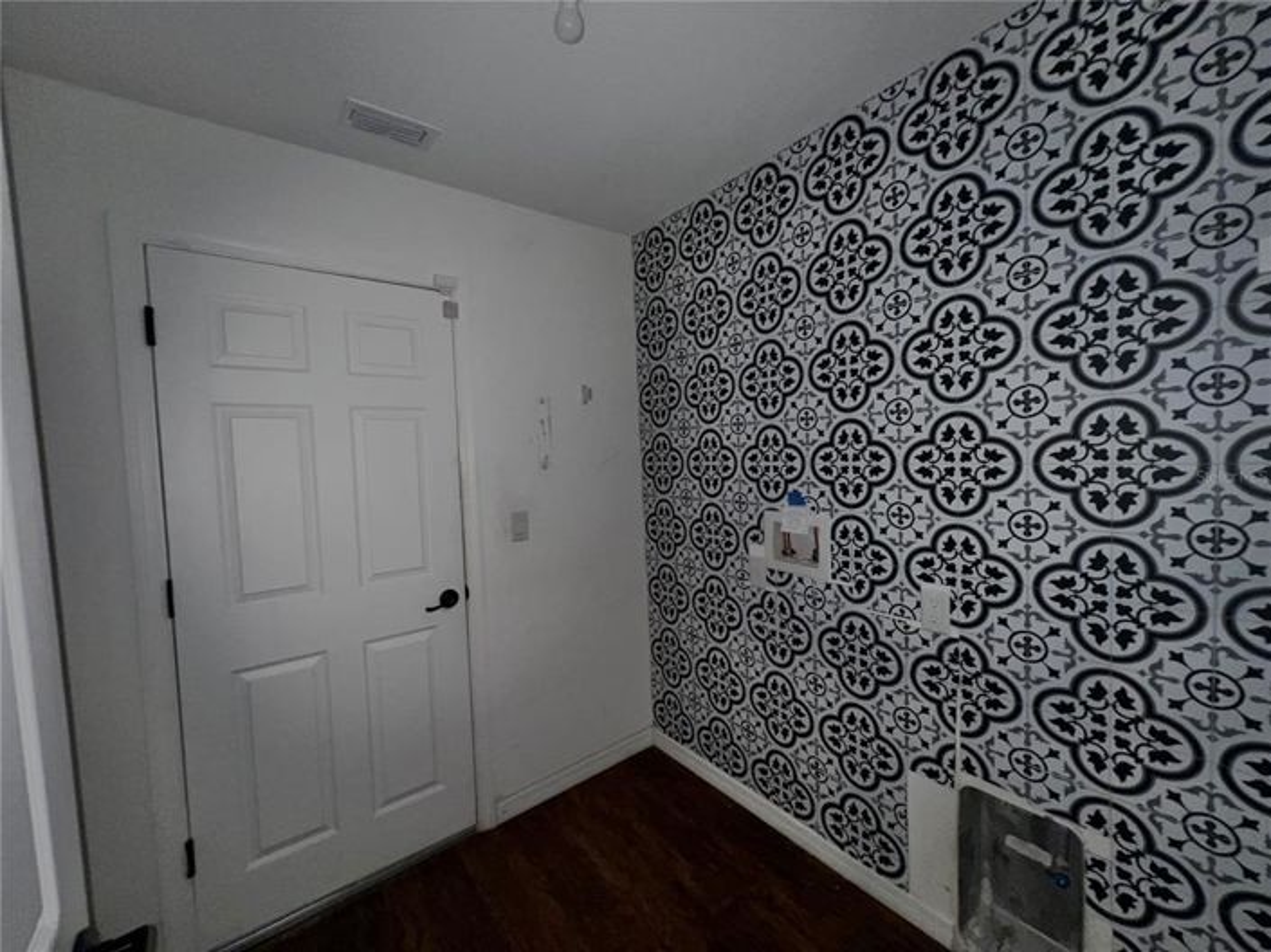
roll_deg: +2.0
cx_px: 636
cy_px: 476
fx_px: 477
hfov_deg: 106.2
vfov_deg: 89.9
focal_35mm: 13
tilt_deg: -5.2
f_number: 1.8
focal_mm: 1.57
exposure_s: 1/40
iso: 125
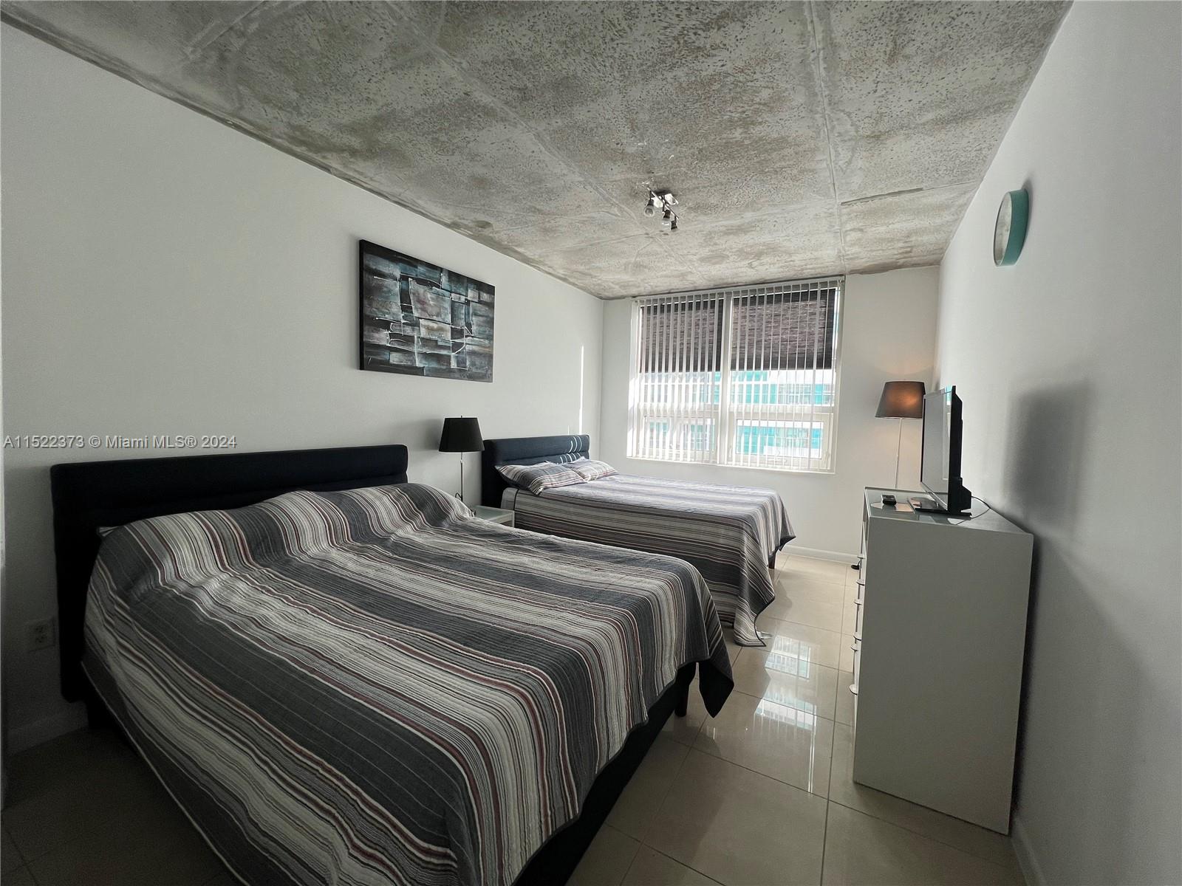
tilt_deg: -3.4
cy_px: 443
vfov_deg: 89.9
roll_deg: -1.9
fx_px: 444
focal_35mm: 13
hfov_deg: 106.2
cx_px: 591
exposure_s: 1/125
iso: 32
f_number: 1.8
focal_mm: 1.57
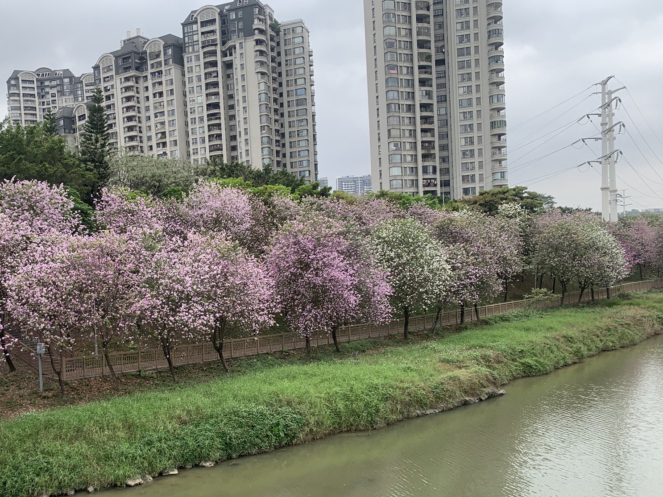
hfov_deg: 51.7
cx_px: 224
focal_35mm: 35
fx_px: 670
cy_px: 315
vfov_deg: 40.4
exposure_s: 1/471
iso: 25
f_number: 1.8
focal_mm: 4.25
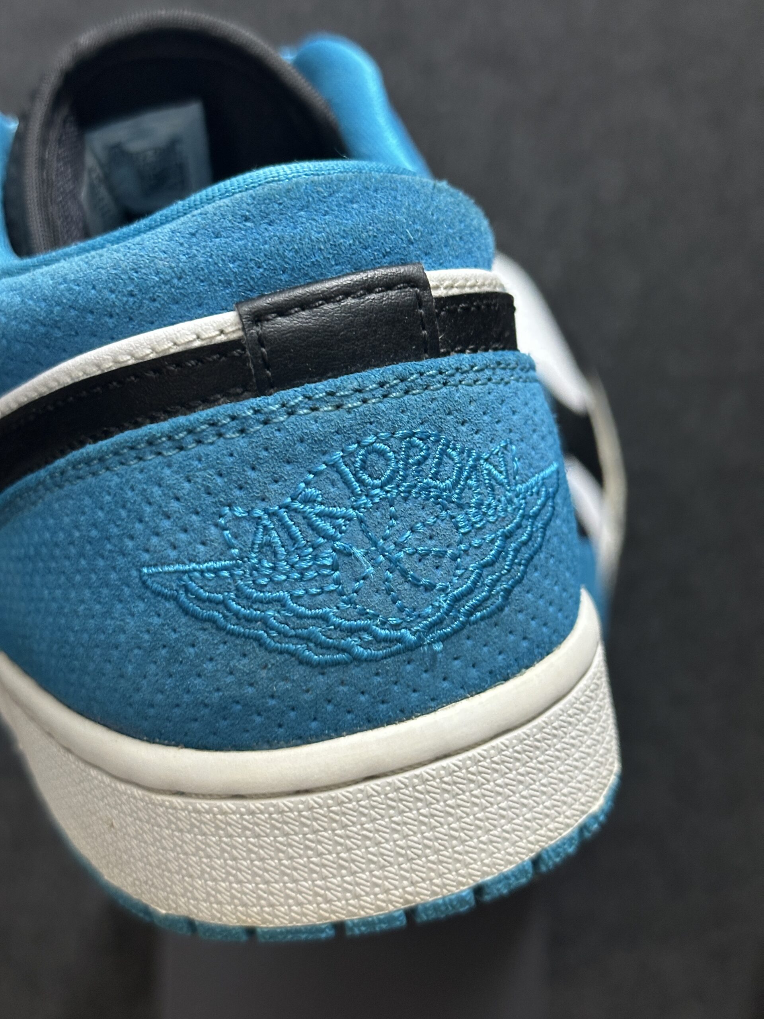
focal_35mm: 48
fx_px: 1413
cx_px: 382
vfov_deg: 39.7
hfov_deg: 30.3
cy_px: 510
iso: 320
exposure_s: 1/34
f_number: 1.78
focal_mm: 6.86
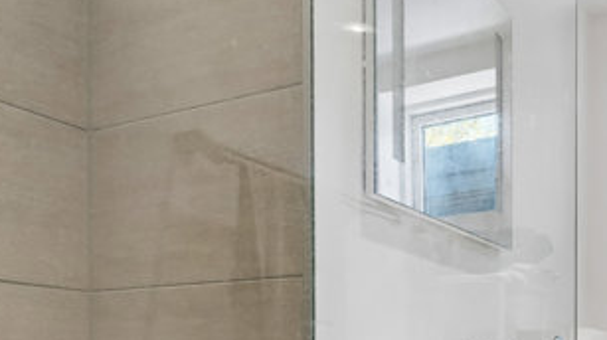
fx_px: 659
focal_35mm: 41
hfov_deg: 46.6
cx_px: 492
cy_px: 404
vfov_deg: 26.0
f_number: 13
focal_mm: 15
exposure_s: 1/6
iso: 400
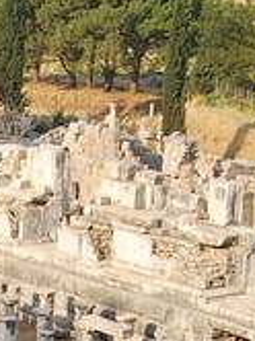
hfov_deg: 10.3
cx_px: -162
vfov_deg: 14.0
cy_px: 390
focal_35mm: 138
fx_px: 1359
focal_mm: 22
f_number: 10
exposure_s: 1/160
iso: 200
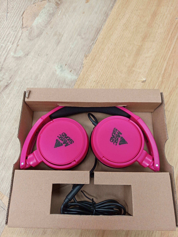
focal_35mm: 24
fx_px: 165
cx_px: 89
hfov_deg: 56.8
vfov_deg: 71.6
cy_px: 118
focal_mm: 5.24
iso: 137
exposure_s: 1/100
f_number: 1.7
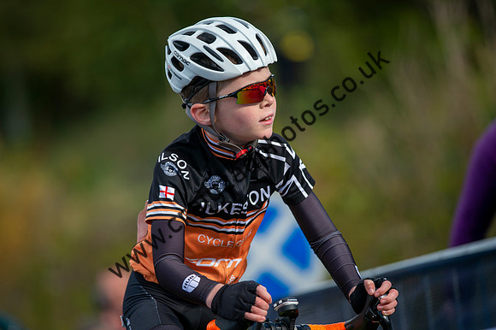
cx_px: 248
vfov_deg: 4.6
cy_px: 165
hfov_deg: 6.9
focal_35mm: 300
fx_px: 4131
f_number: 4.5
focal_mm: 300
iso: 320
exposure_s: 1/1250
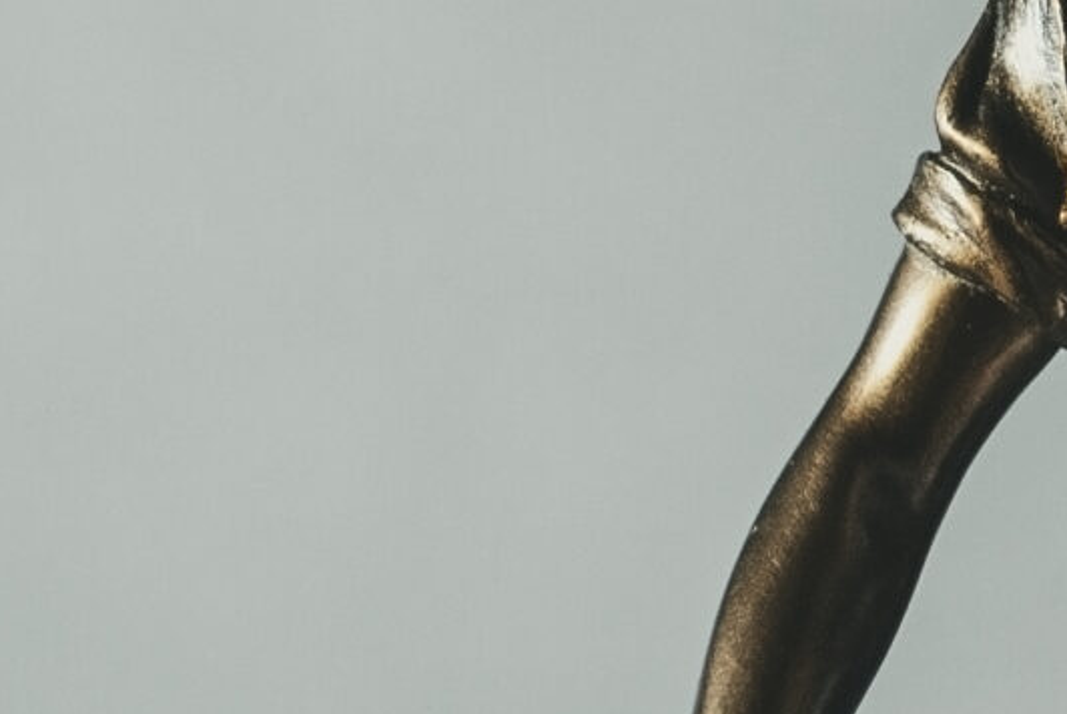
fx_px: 10711
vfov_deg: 3.8
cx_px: 2465
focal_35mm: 361
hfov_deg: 5.5
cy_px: 50
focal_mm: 50
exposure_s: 1/100
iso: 200
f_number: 3.5
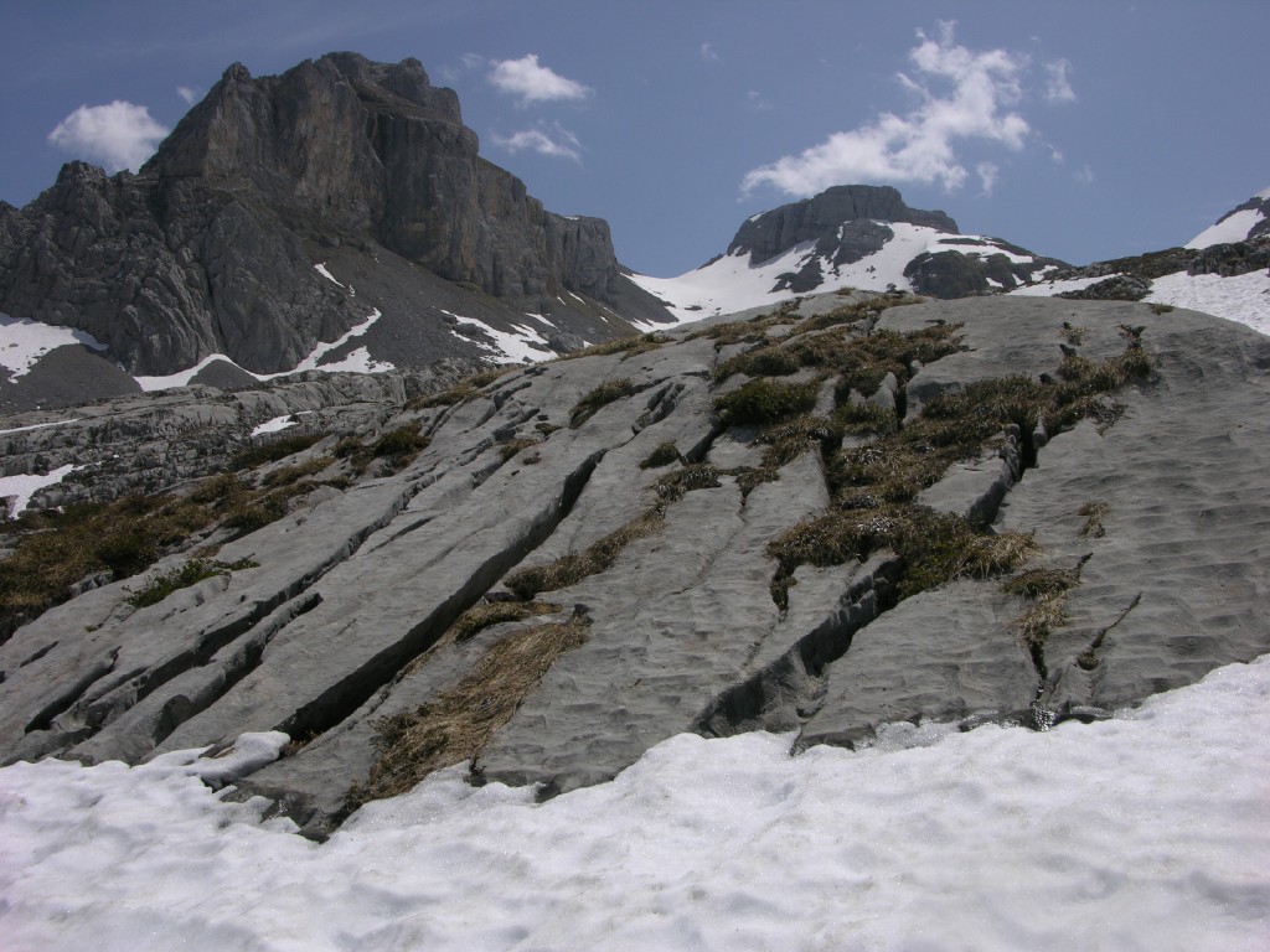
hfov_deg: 52.6
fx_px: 1284
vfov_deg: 40.7
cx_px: 635
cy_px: 476
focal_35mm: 35
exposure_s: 1/431
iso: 50
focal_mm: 9
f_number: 8
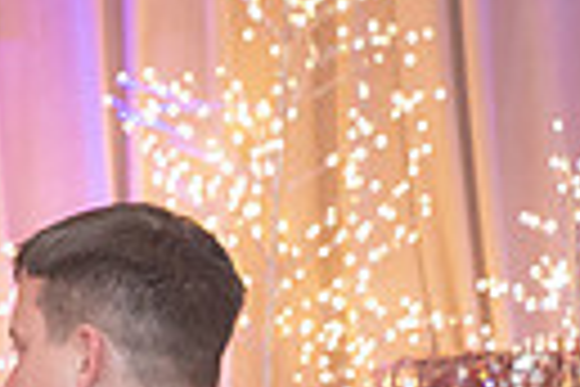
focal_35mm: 314
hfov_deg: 6.4
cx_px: -454
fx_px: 5058
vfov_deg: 4.3
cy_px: 758
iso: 4000
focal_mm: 70
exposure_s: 1/100
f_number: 4
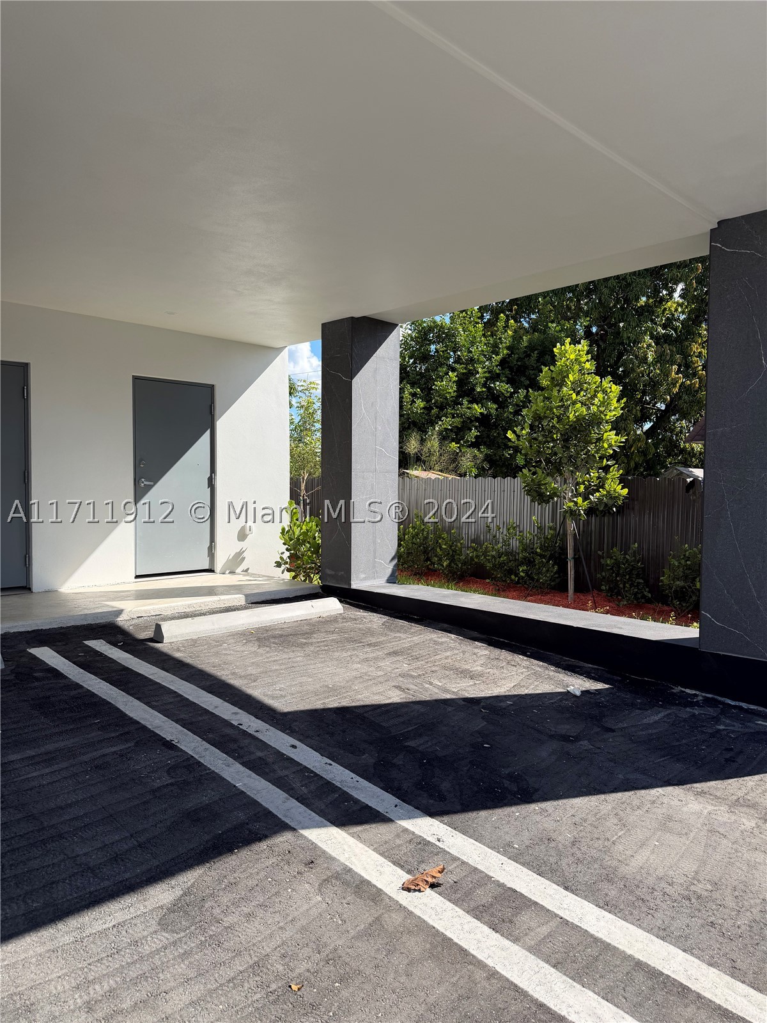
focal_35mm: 24
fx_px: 709
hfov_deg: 56.8
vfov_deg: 71.6
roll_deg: -0.4
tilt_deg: -2.1
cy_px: 512
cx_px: 384
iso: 80
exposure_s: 1/2611
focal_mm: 6.76
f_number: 1.78
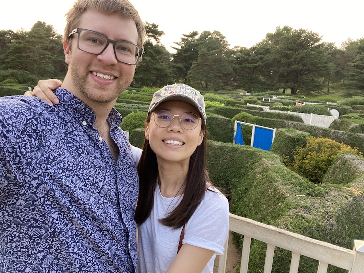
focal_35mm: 25
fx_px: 263
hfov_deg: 69.3
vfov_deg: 54.8
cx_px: 171
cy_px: 127
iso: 50
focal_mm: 2.71
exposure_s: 1/122
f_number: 2.2
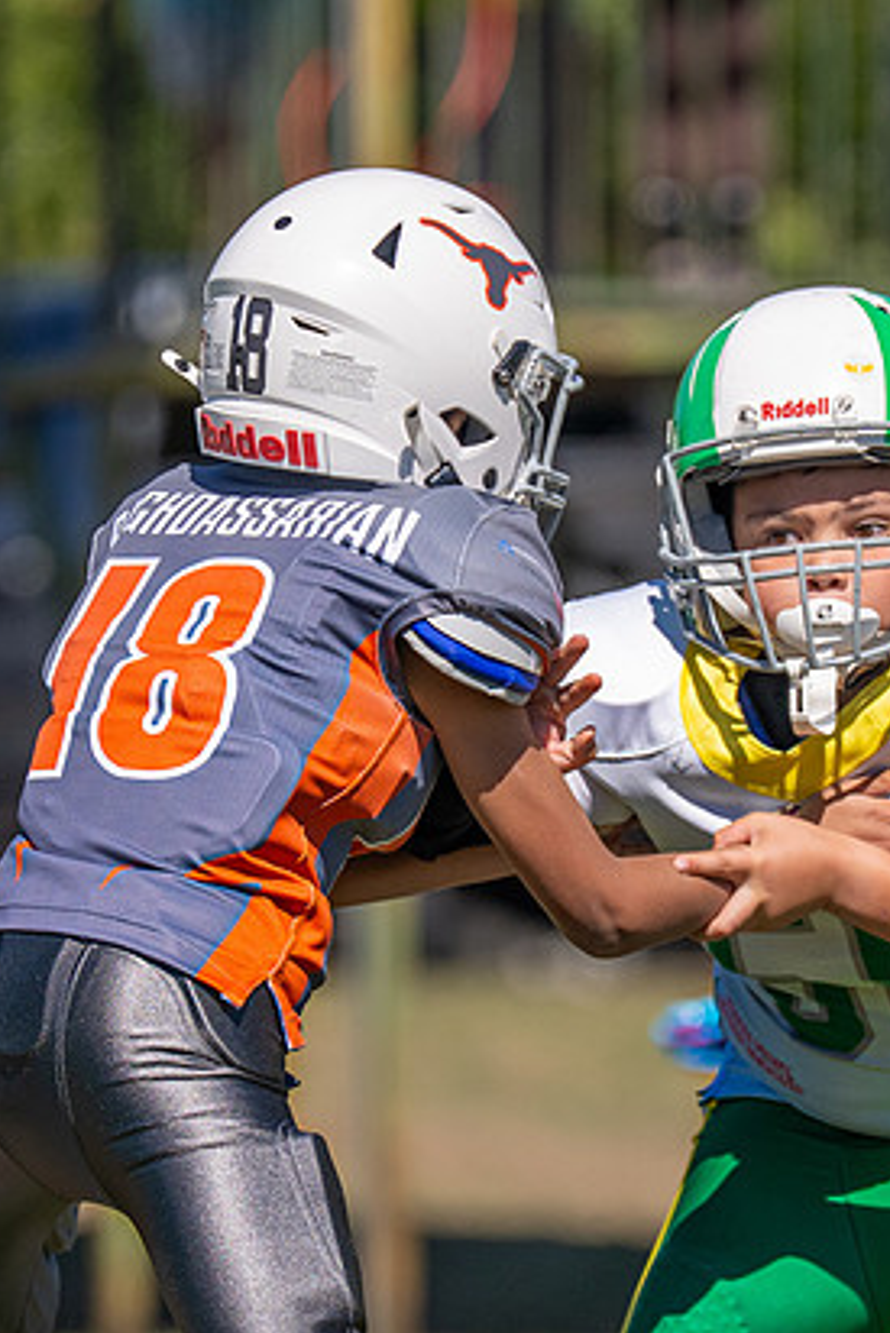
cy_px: 808
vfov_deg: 3.0
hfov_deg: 2.0
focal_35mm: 678
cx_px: 603
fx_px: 25119
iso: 160
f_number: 2.8
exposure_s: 1/4000
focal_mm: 200
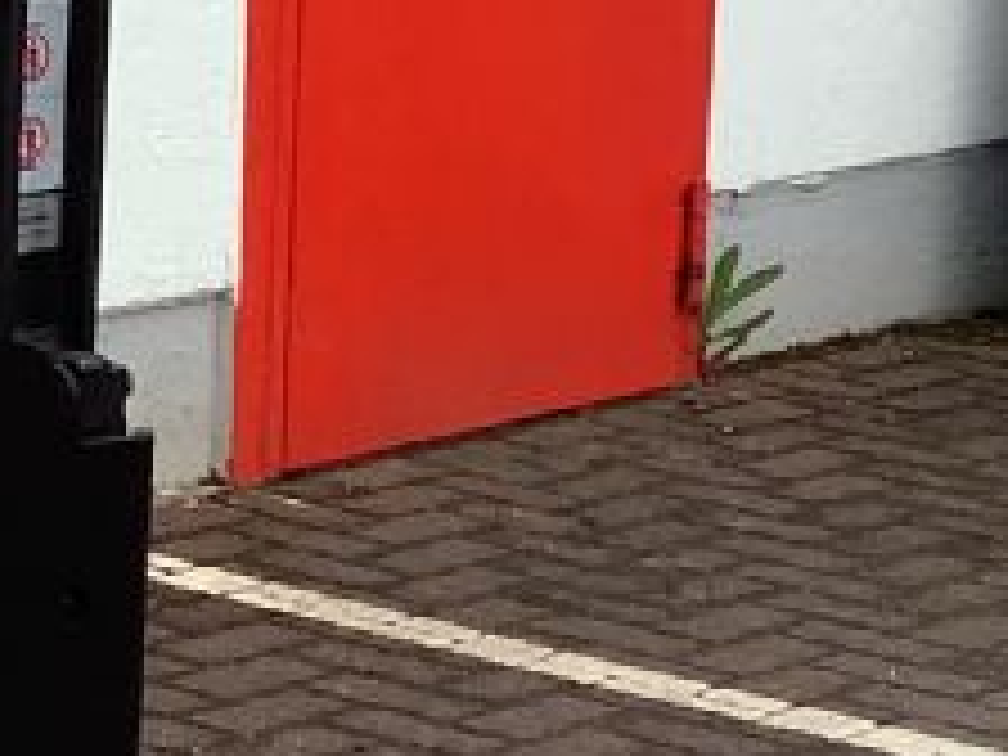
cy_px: 351
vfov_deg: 8.4
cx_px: -162
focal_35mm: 177
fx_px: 5154
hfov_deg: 11.0
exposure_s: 1/100
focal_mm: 3.3
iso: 25
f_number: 2.4
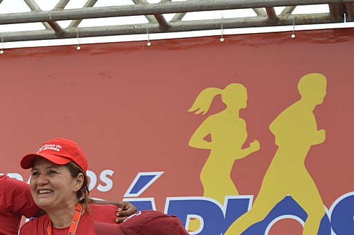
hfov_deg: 15.3
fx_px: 1298
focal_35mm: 132
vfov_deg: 10.3
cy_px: 226
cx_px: 22
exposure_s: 1/160
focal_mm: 44
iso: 100
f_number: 6.3
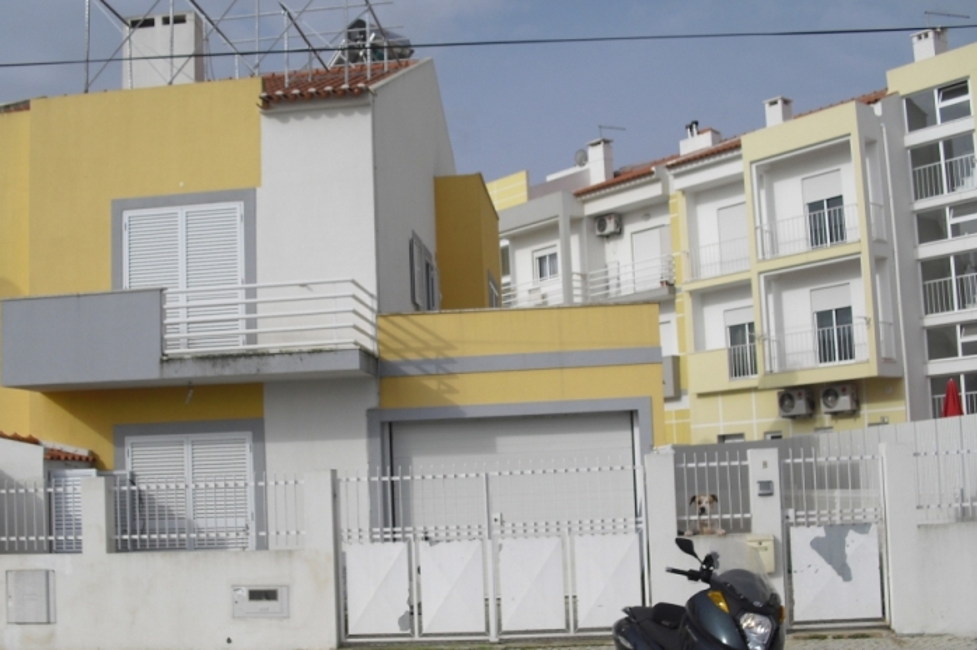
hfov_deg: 45.4
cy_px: 364
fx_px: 1166
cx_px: 444
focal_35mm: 43
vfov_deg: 31.1
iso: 64
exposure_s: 1/250
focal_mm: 6.3
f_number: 7.8
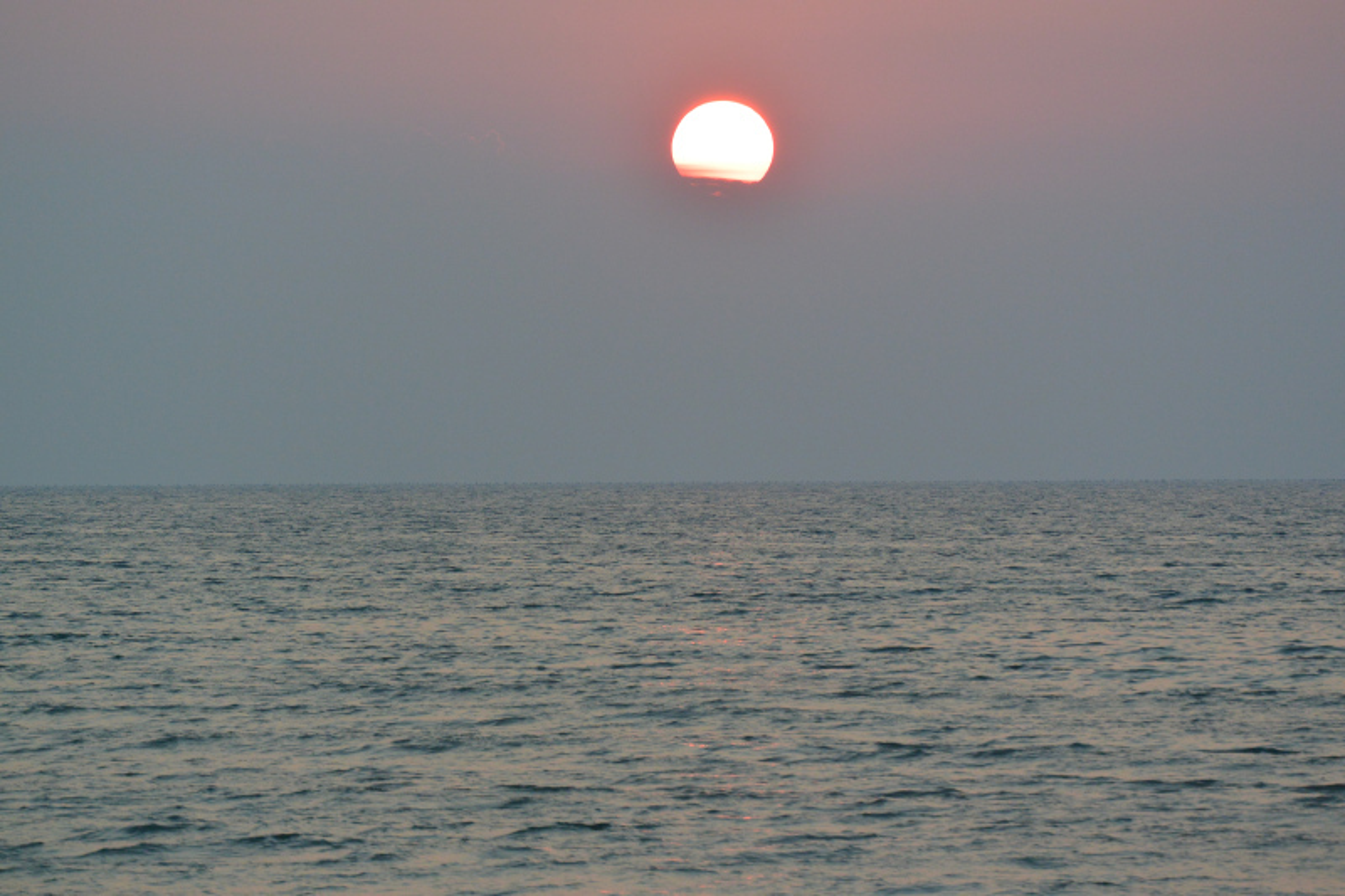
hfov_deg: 6.9
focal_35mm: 297
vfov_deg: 4.6
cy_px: 448
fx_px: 11093
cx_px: 672
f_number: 5.6
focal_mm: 110
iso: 200
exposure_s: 1/320
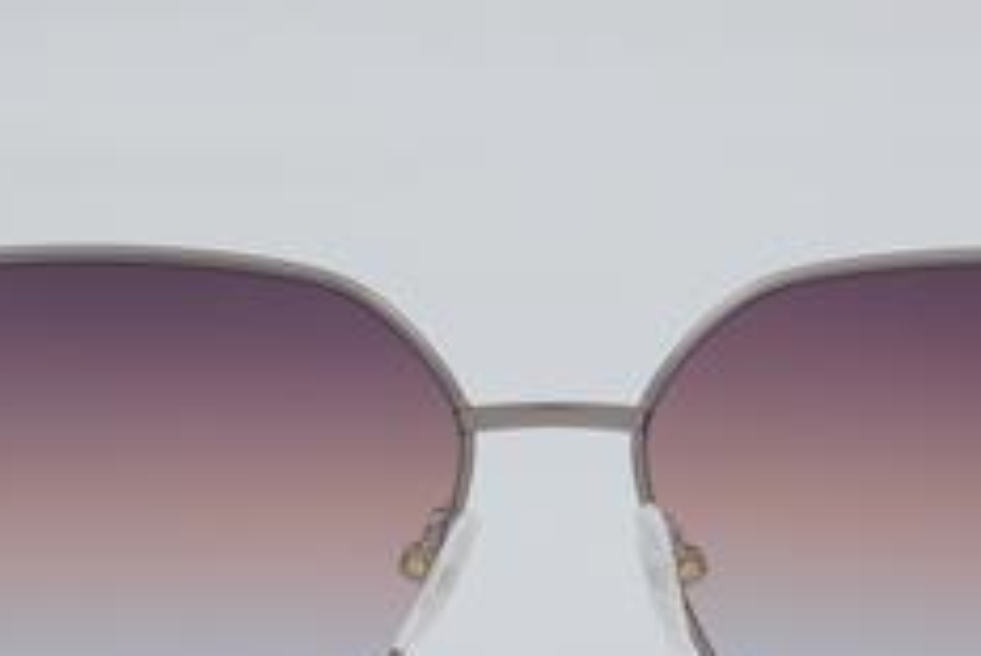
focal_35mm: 142
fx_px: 3868
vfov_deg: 9.7
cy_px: 529
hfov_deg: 14.5
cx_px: 554
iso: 100
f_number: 32
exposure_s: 1/4
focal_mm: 55
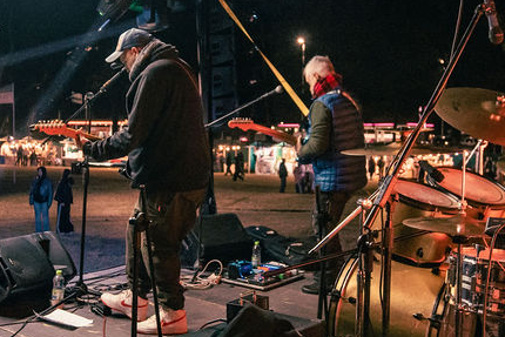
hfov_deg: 39.4
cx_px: 204
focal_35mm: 50
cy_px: 171
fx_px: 702
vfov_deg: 27.0
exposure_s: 1/200
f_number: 4
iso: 2000
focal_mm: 21
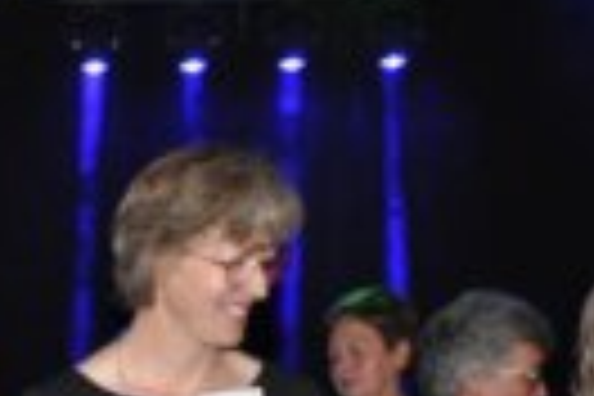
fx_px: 2095
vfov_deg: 10.5
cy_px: 576
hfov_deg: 15.4
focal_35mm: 127
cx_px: -158
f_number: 4
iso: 800
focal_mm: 28
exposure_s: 1/60
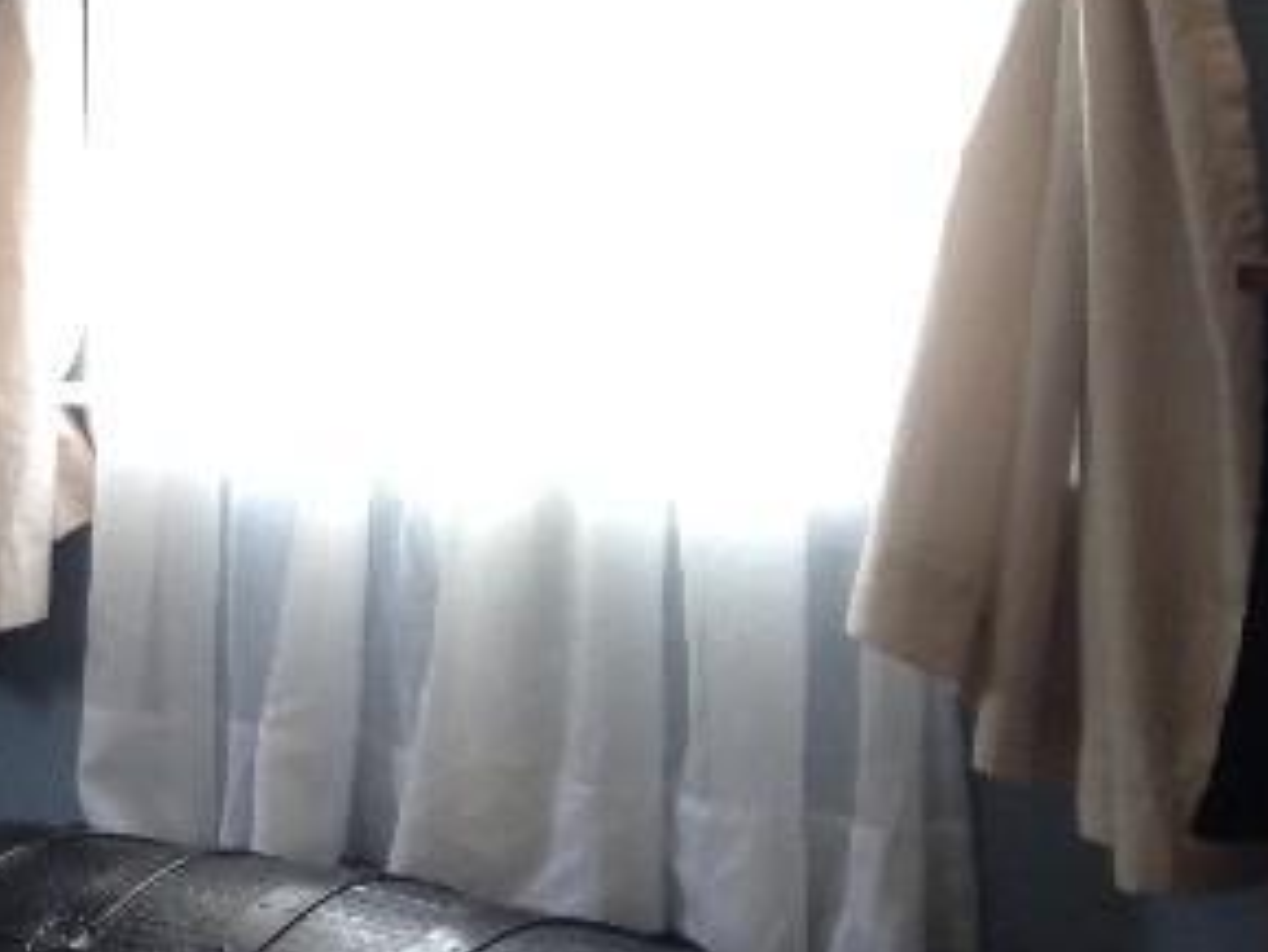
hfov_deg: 14.9
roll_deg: +0.8
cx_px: -935
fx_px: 4288
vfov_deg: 12.7
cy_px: 360
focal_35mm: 117
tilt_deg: -5.8
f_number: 2.4
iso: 100
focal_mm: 4.12
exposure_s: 1/20
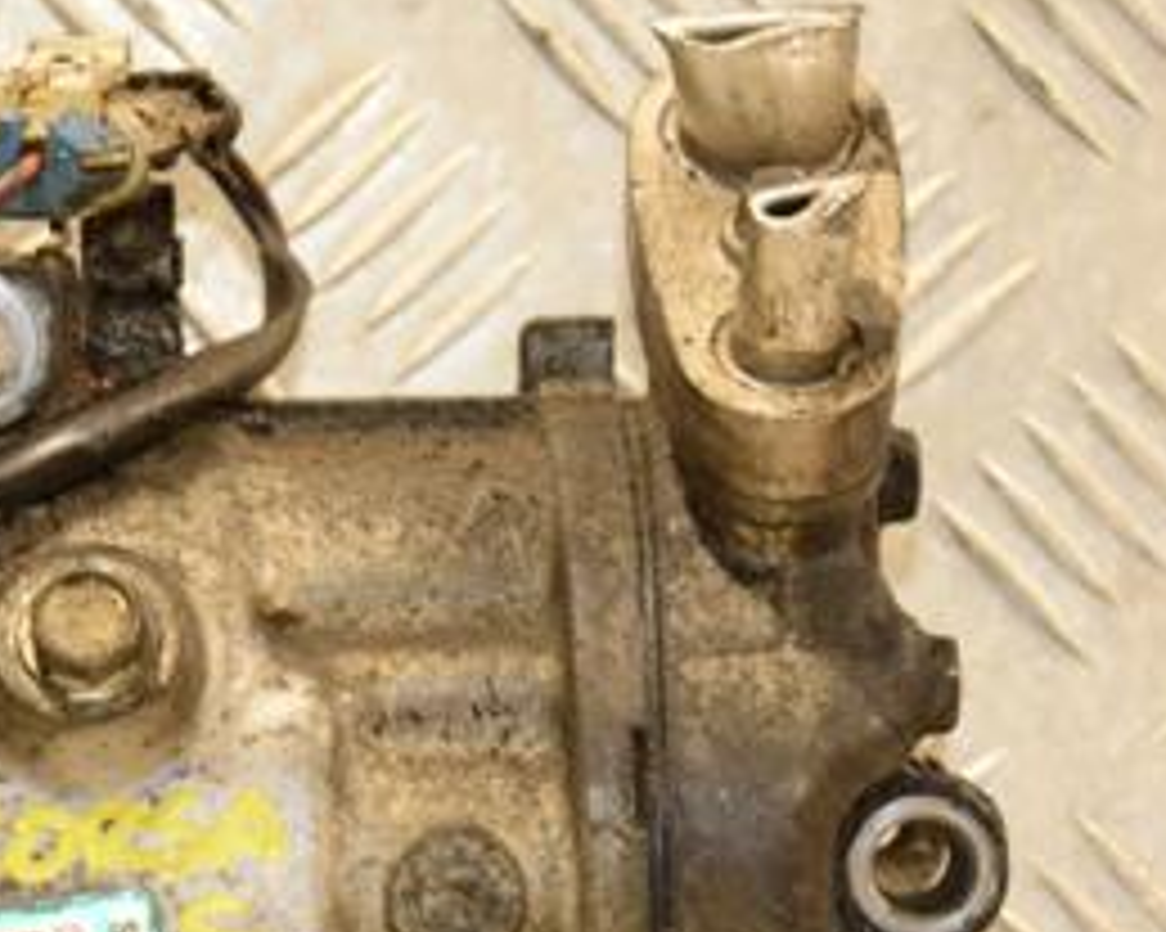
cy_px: 711
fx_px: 6520
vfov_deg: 8.2
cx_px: 234
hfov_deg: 10.2
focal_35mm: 189
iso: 800
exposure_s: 1/100
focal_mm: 58
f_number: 5
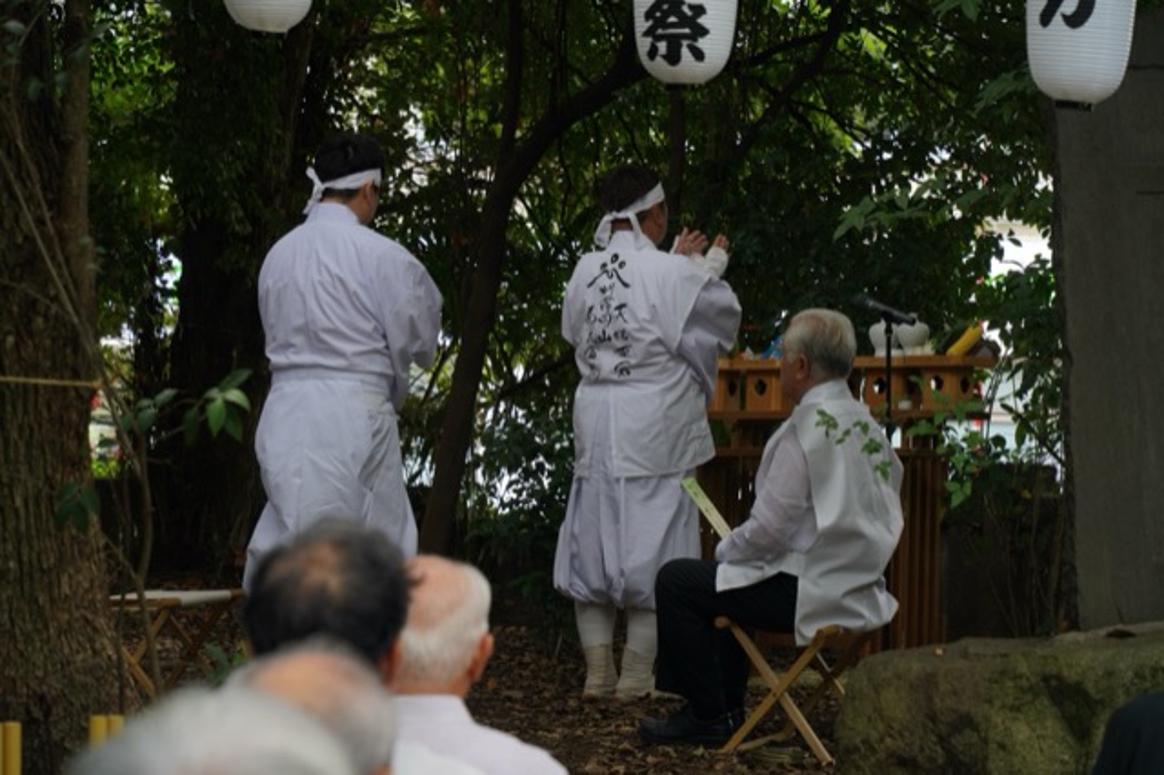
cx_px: 582
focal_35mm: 106
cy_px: 388
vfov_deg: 12.9
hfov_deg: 19.3
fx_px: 3425
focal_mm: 106
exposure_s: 1/100
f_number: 6.3
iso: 400
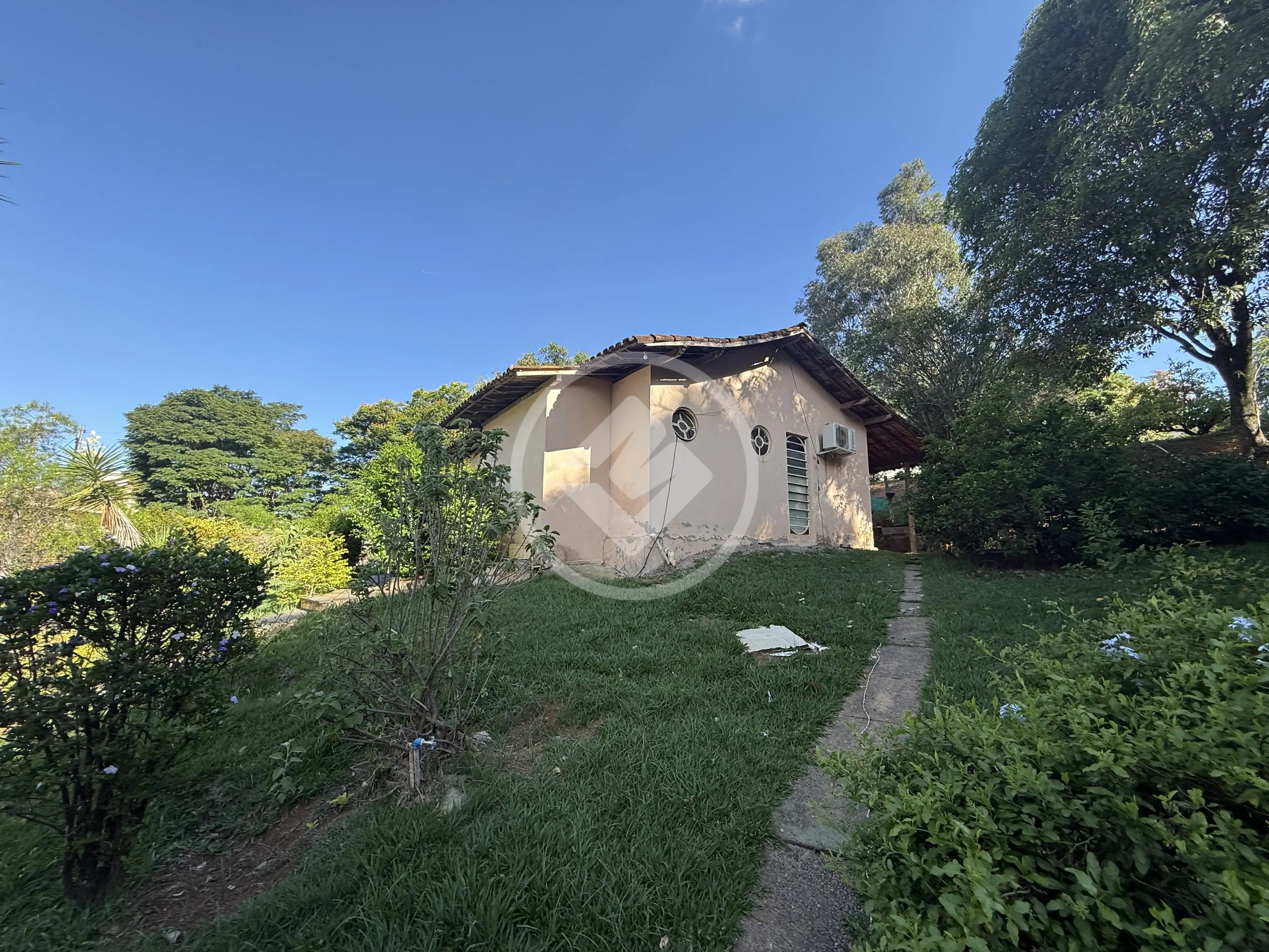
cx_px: 634
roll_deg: -0.9
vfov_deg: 85.7
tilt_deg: +10.1
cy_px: 476
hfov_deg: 102.1
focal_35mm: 14
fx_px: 513
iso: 50
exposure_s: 1/461
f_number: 2.2
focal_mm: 2.22
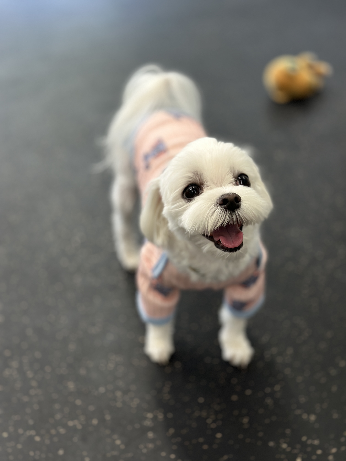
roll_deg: +2.1
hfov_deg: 30.3
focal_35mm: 48
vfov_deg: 39.7
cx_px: 173
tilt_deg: -34.1
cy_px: 230
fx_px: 640
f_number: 1.78
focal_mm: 6.86
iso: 125
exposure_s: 1/106
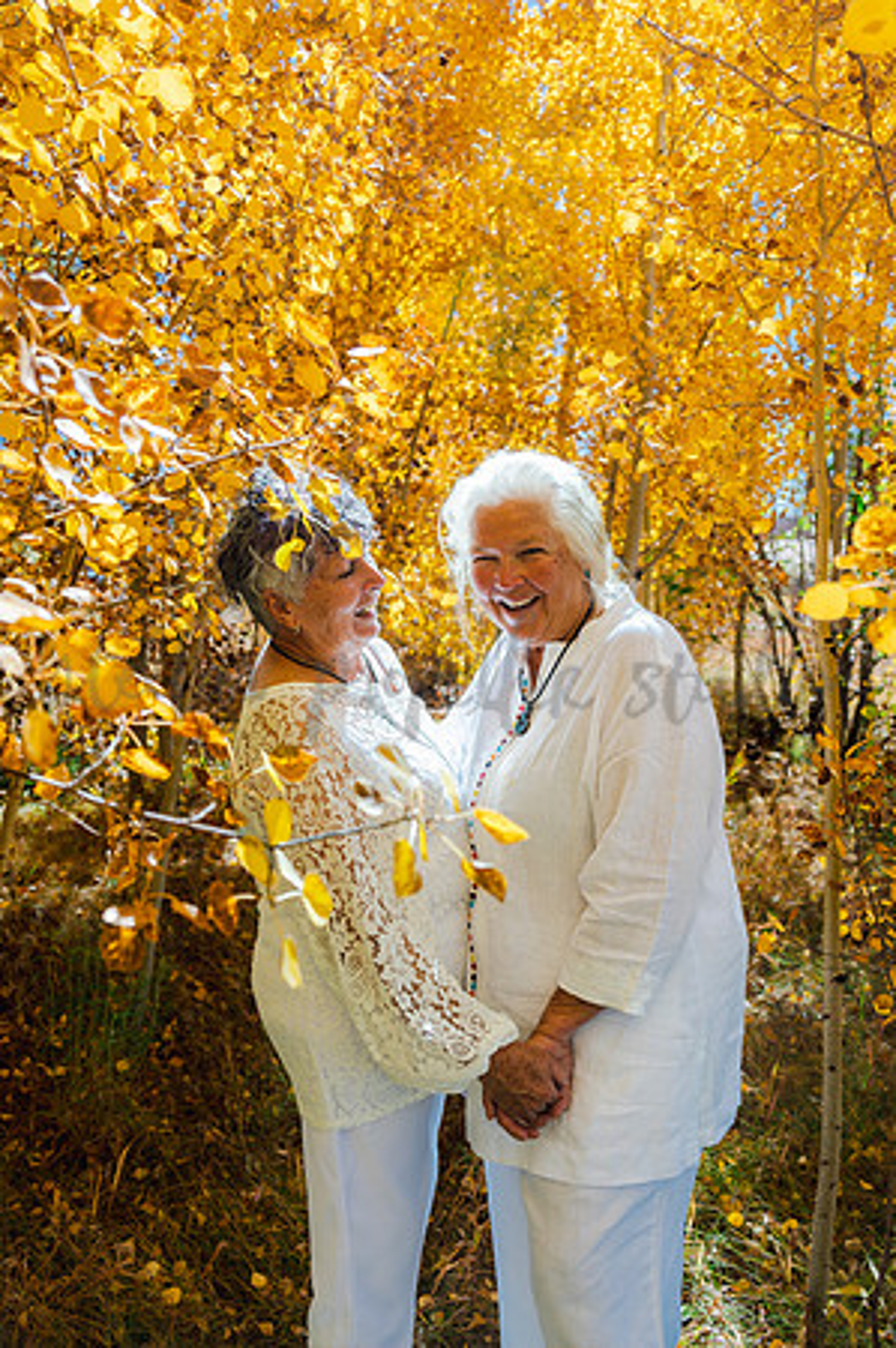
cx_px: 448
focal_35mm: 34
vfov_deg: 55.8
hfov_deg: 38.8
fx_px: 1272
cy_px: 674
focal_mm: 34
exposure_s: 1/320
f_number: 4.8
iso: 100
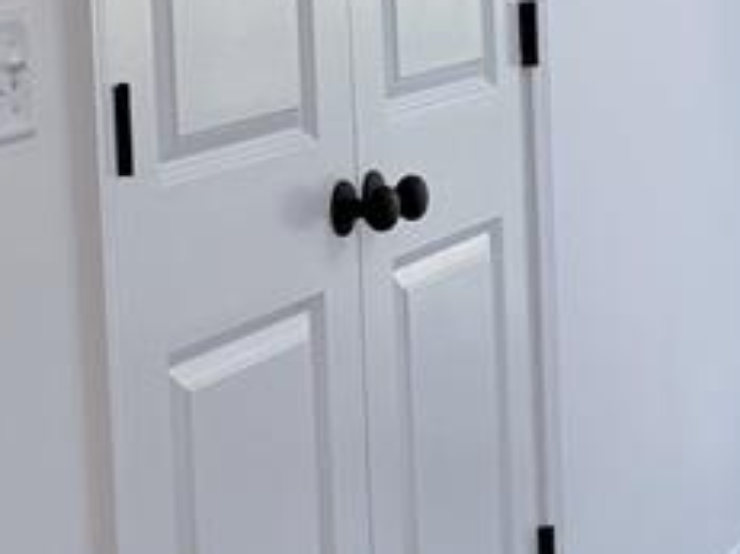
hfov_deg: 12.4
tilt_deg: -6.4
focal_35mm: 133
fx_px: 2842
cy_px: 133
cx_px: 1656
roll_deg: +0.7
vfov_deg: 11.1
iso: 64
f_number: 1.78
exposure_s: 1/160
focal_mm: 6.76
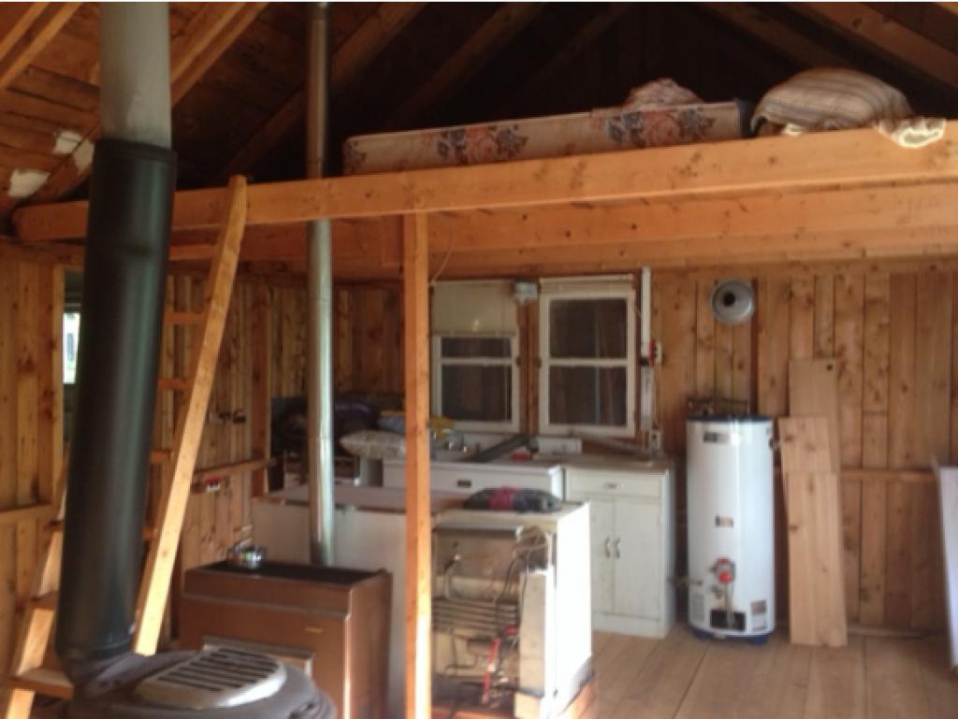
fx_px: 969
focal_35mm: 35
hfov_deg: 52.6
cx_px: 479
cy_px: 360
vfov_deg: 40.7
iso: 125
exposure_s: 1/20
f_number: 2.4
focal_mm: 4.28
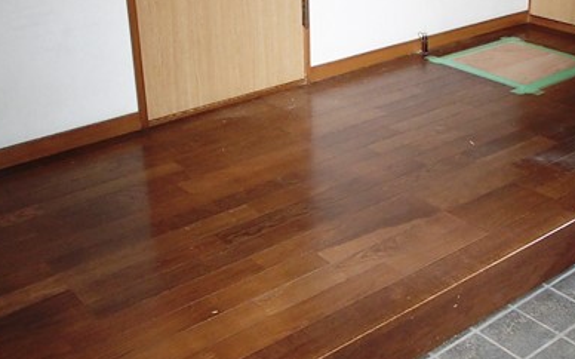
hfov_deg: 40.8
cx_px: 359
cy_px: 132
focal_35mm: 49
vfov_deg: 26.2
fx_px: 767
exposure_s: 1/30
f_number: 3.9
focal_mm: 5
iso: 400
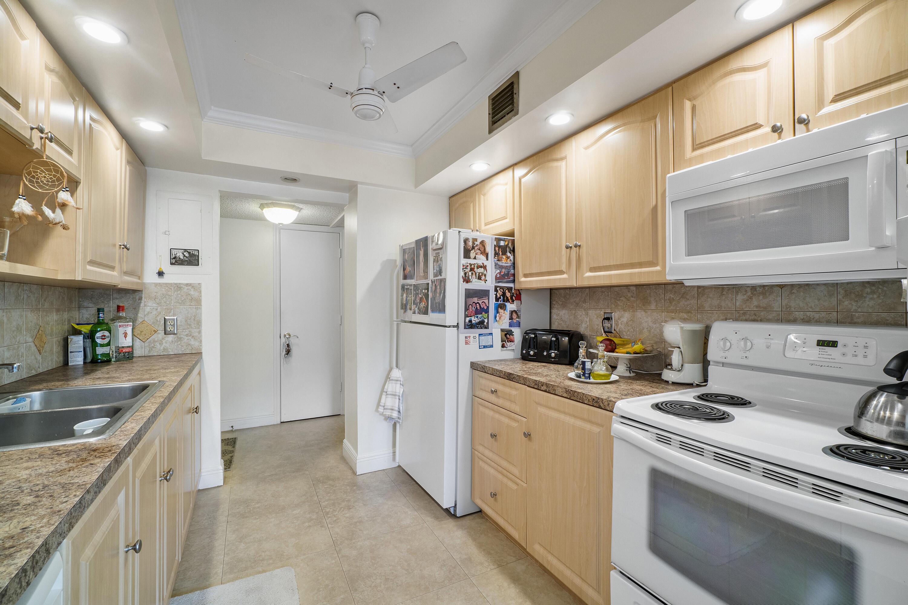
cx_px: 454
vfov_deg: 77.3
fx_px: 378
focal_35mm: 15
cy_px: 302
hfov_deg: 100.4
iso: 160
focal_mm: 10
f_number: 11
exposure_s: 1/3
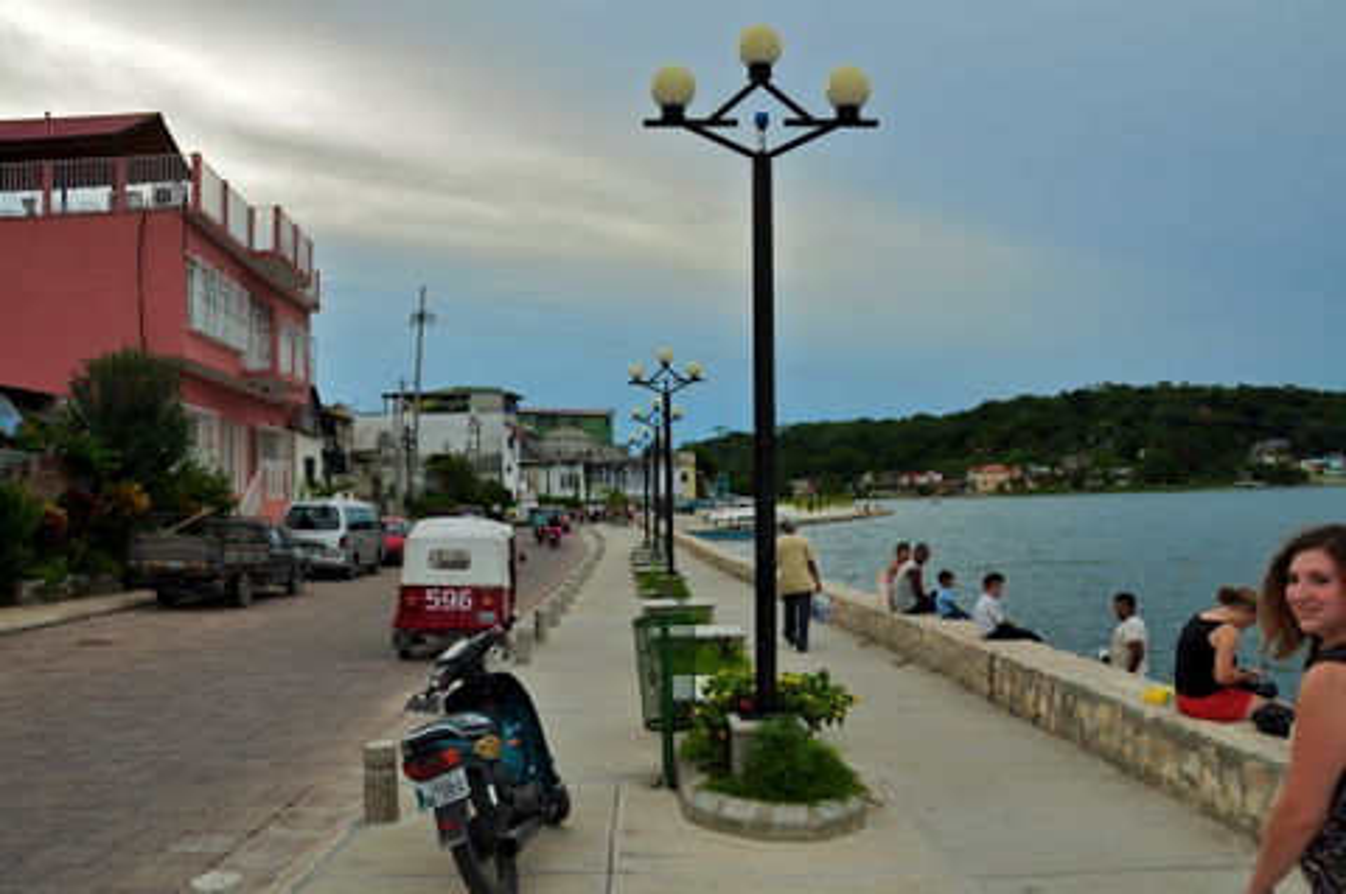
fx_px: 1121
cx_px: 673
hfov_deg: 62.0
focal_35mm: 30
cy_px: 447
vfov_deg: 43.5
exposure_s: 1/160
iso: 200
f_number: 6.3
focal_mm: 20
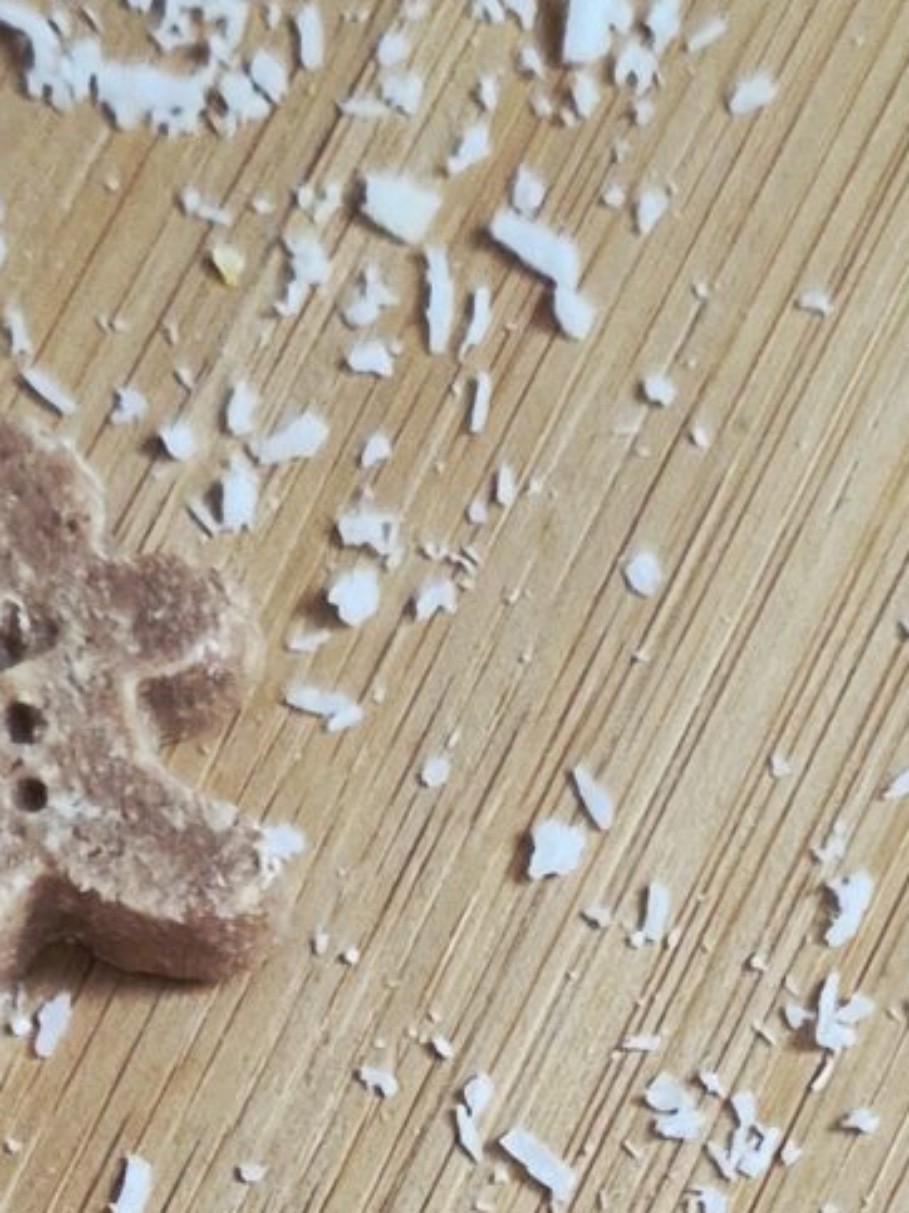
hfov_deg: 12.1
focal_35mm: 122
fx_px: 4273
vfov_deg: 14.3
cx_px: 698
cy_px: 2152
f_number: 1.8
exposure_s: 1/100
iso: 500
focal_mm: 5.4
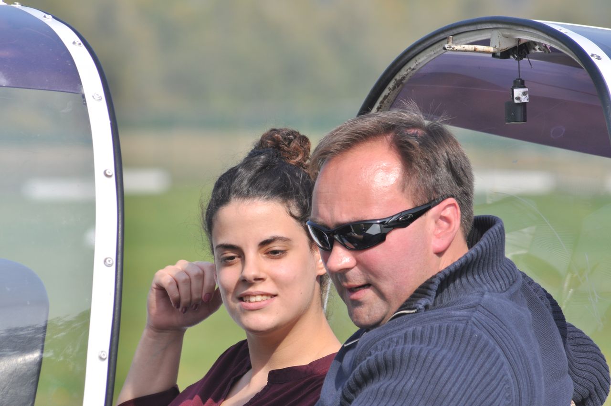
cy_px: 203
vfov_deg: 3.0
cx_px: 306
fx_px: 7628
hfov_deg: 4.6
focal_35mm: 450
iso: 200
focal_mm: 300
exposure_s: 1/400
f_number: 10
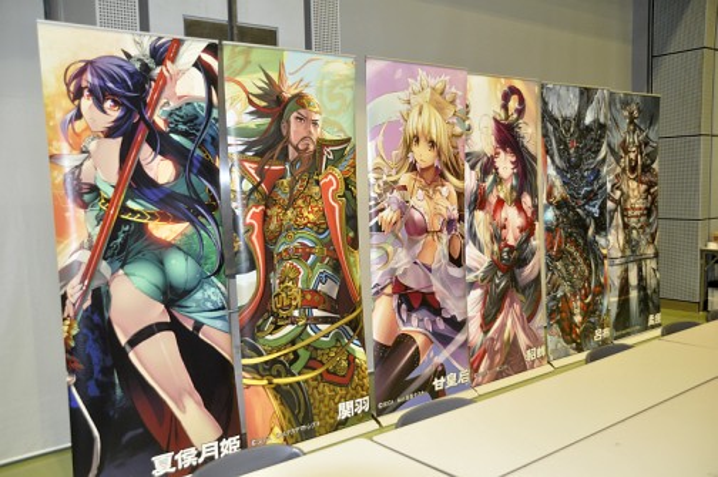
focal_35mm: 33
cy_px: 238
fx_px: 658
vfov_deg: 39.9
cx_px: 359
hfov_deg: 57.3
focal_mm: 22
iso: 1250
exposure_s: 1/60
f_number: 4.5
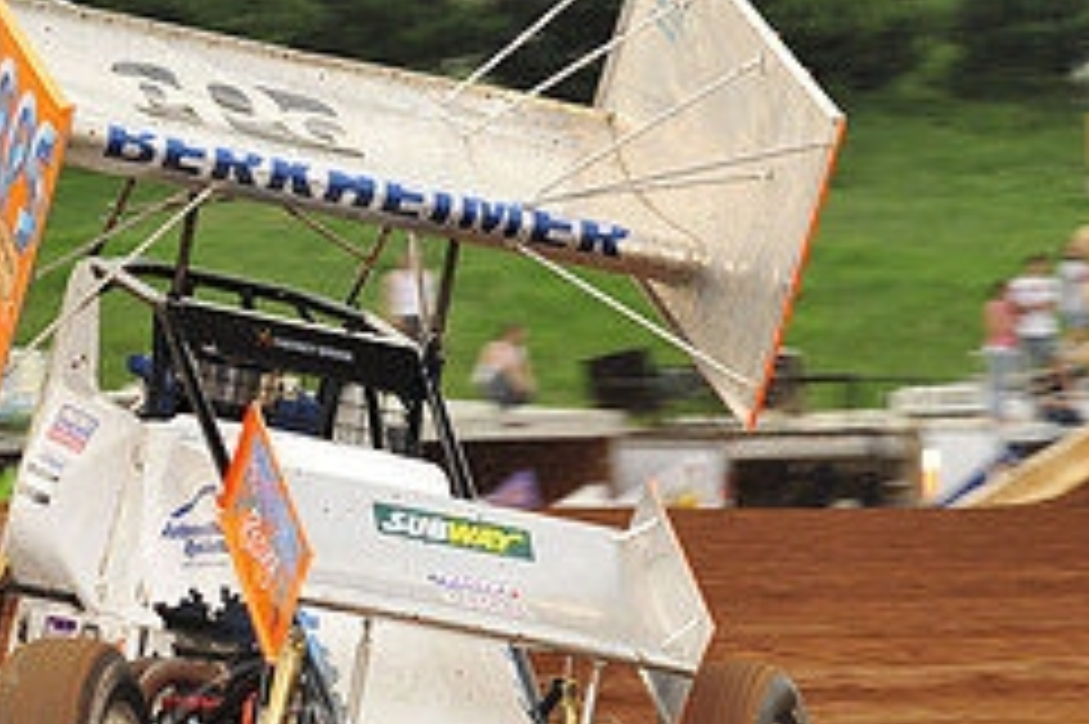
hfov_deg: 6.4
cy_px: 423
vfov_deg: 4.2
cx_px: 216
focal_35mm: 323
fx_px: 9764
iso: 800
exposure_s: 1/320
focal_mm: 135
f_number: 8
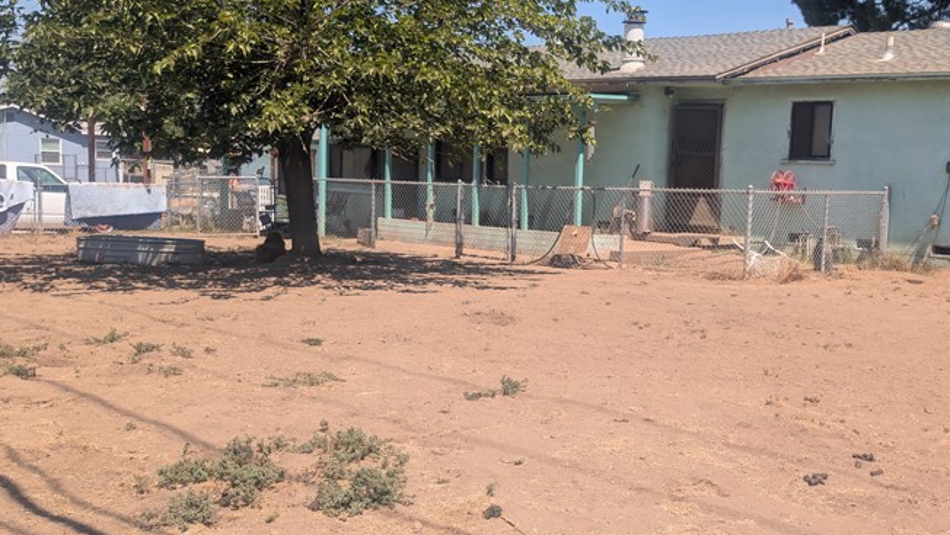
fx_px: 1033
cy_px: 308
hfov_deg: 48.7
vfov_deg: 29.0
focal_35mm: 41
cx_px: 621
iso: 20
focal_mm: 6.9
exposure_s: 1/687
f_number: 1.68
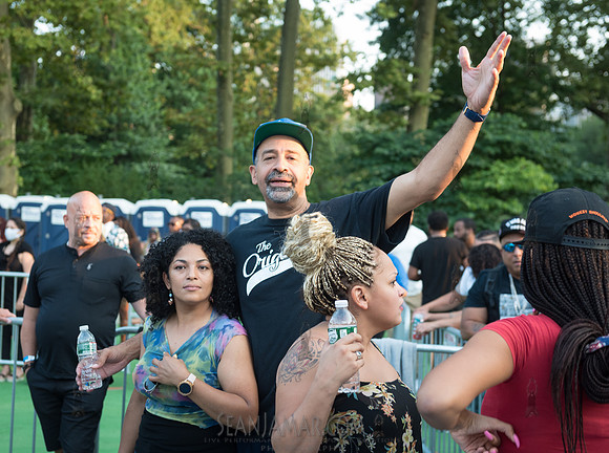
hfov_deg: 37.1
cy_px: 226
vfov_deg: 28.1
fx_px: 906
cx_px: 270
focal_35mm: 52
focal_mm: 48
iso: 500
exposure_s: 1/160
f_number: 4
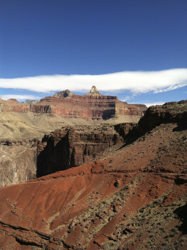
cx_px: 94
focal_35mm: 35
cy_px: 125
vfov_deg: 52.7
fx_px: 253
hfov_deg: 40.6
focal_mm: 3.85
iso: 80
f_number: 2.8
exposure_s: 1/1364
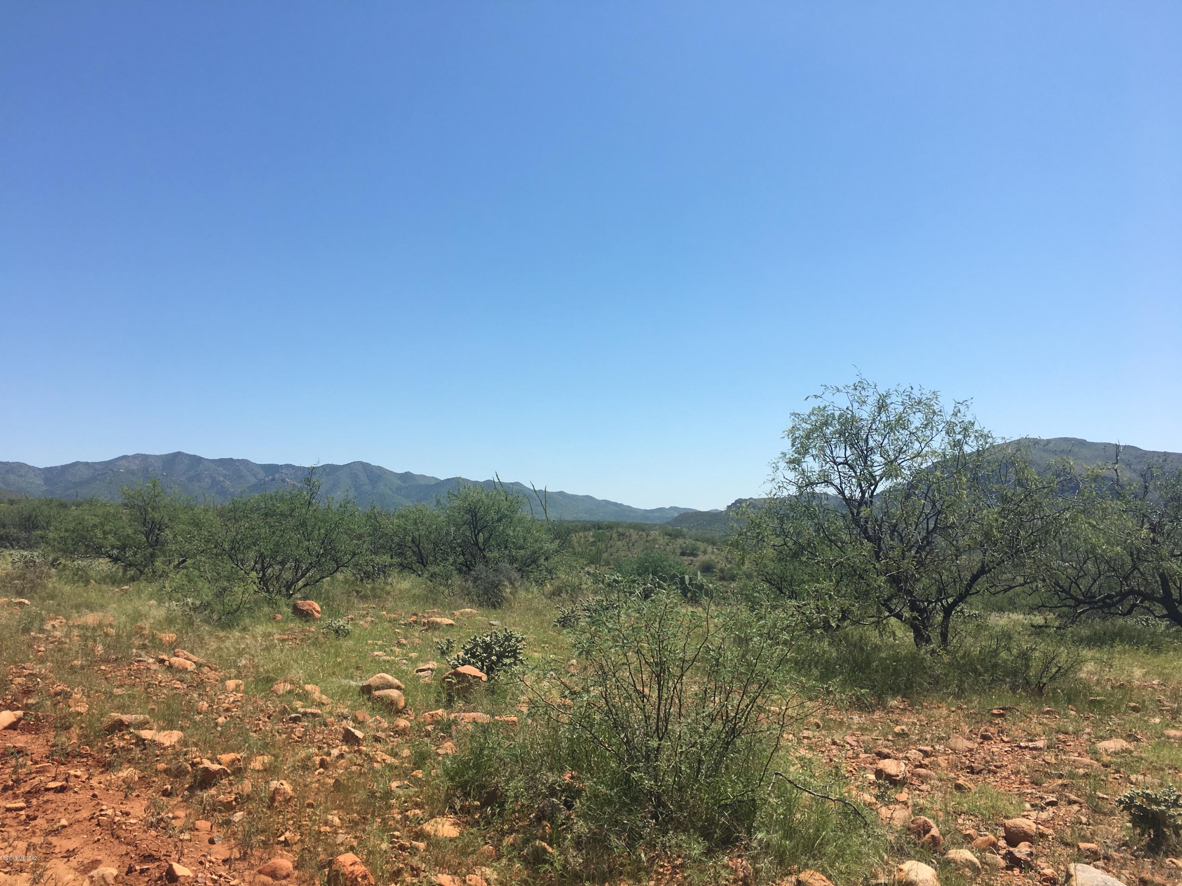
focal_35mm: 29
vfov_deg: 48.2
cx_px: 591
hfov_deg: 61.7
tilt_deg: +5.3
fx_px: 990
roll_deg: +0.5
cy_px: 443
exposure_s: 1/1876
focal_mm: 4.15
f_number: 2.2
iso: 25
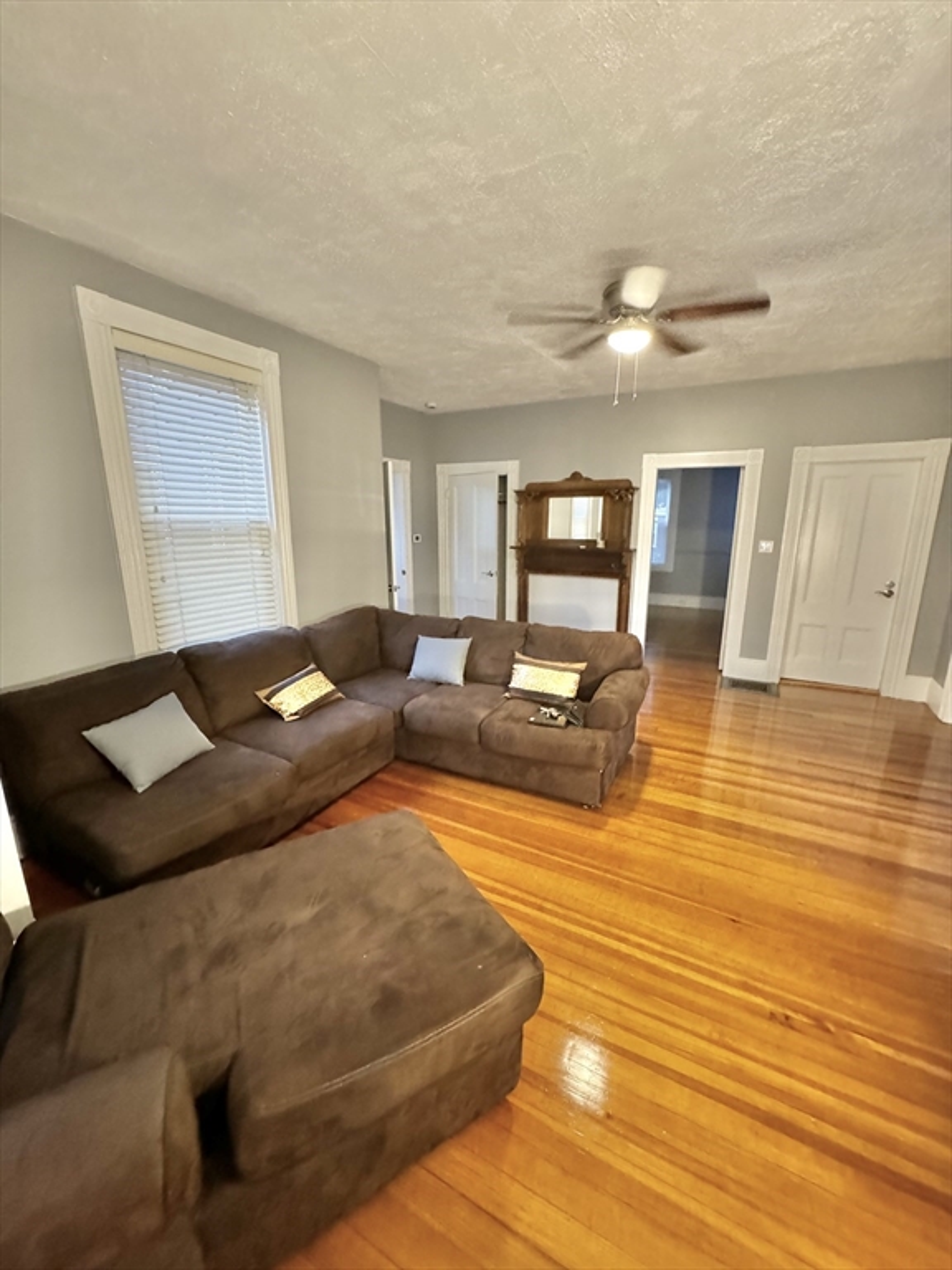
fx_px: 513
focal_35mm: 14
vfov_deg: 102.1
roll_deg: +0.0
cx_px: 476
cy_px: 635
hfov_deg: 85.7
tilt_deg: -12.6
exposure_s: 1/40
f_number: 2.2
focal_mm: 2.22
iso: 1250
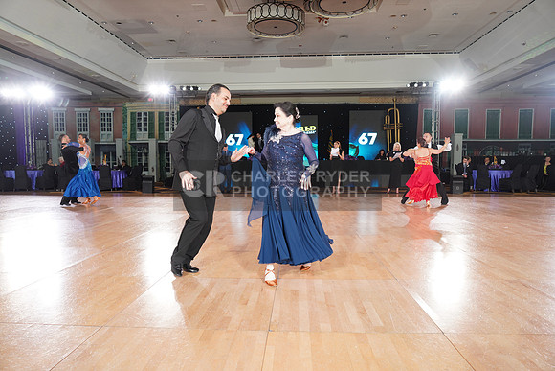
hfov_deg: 73.7
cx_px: 278
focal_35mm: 24
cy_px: 186
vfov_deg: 53.2
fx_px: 370
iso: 1000
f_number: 4.5
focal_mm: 24
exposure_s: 1/200
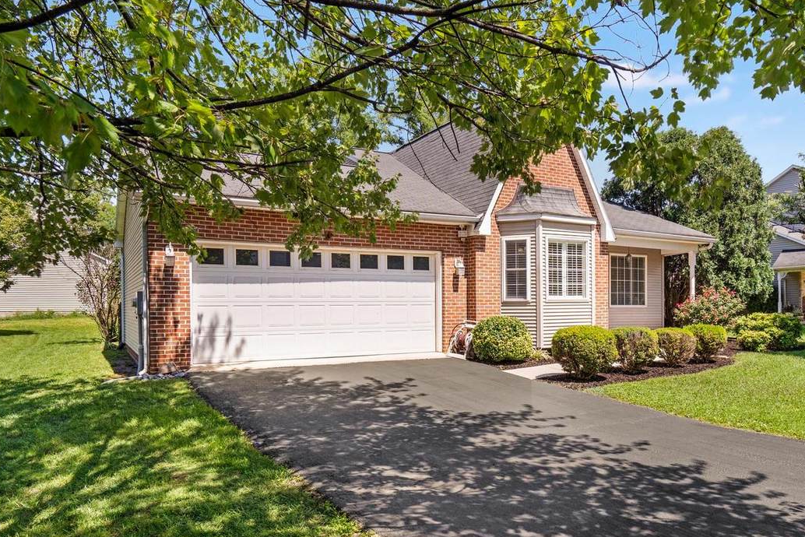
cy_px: 314
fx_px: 582
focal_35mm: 26
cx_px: 449
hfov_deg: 69.1
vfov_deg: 49.4
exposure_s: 1/100
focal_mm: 21
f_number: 8
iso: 1250
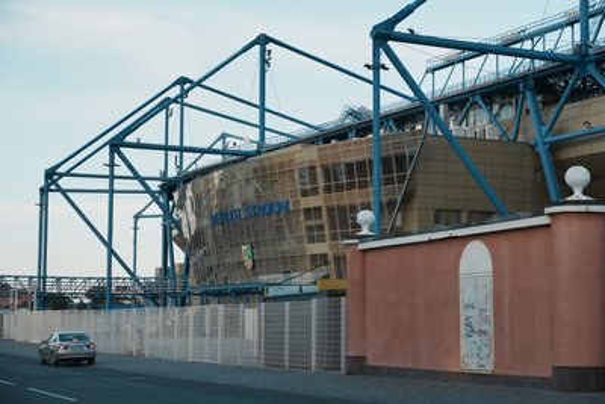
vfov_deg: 18.7
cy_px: 202
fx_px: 1227
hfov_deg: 27.7
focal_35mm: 73
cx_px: 302
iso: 200
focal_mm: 73
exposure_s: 1/320
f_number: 5.6
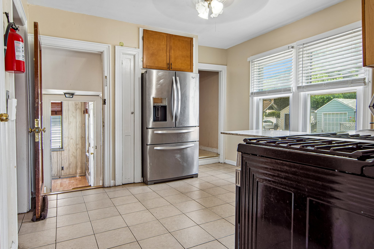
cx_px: 187
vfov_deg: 59.5
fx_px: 218
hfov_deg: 81.2
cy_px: 124
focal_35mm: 21
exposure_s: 1/5
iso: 100
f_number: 9
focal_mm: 14
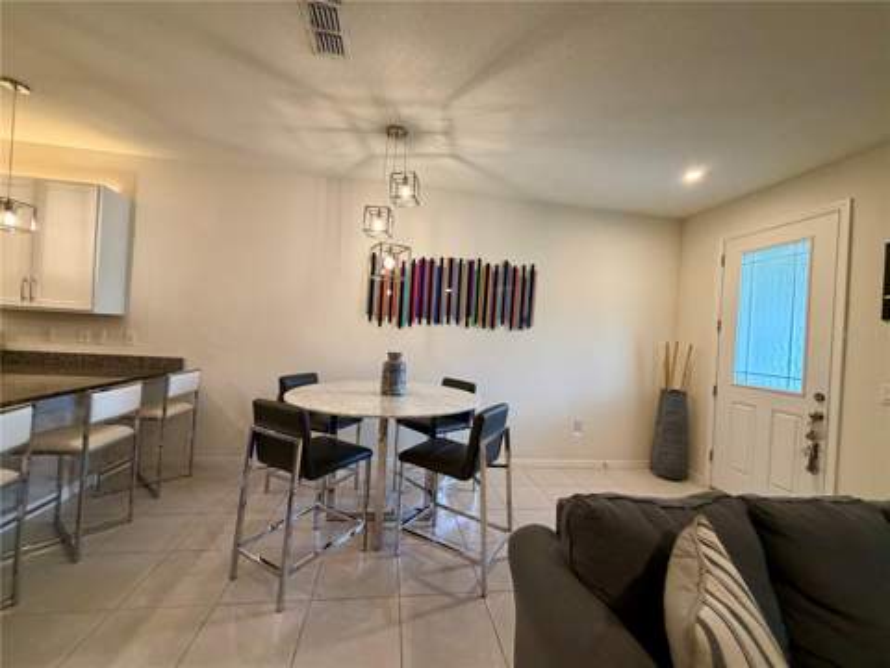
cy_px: 334
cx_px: 445
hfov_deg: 102.1
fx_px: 360
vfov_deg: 85.7
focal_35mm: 14
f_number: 2.2
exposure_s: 1/60
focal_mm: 2.22
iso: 200
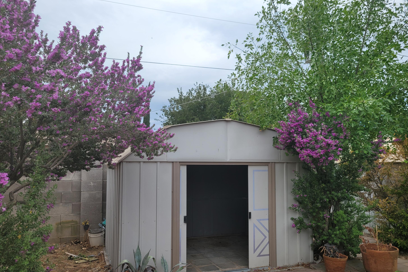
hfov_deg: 65.5
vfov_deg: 46.4
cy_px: 147
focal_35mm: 28
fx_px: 317
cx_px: 202
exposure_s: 1/1297
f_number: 1.8
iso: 40
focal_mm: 5.4
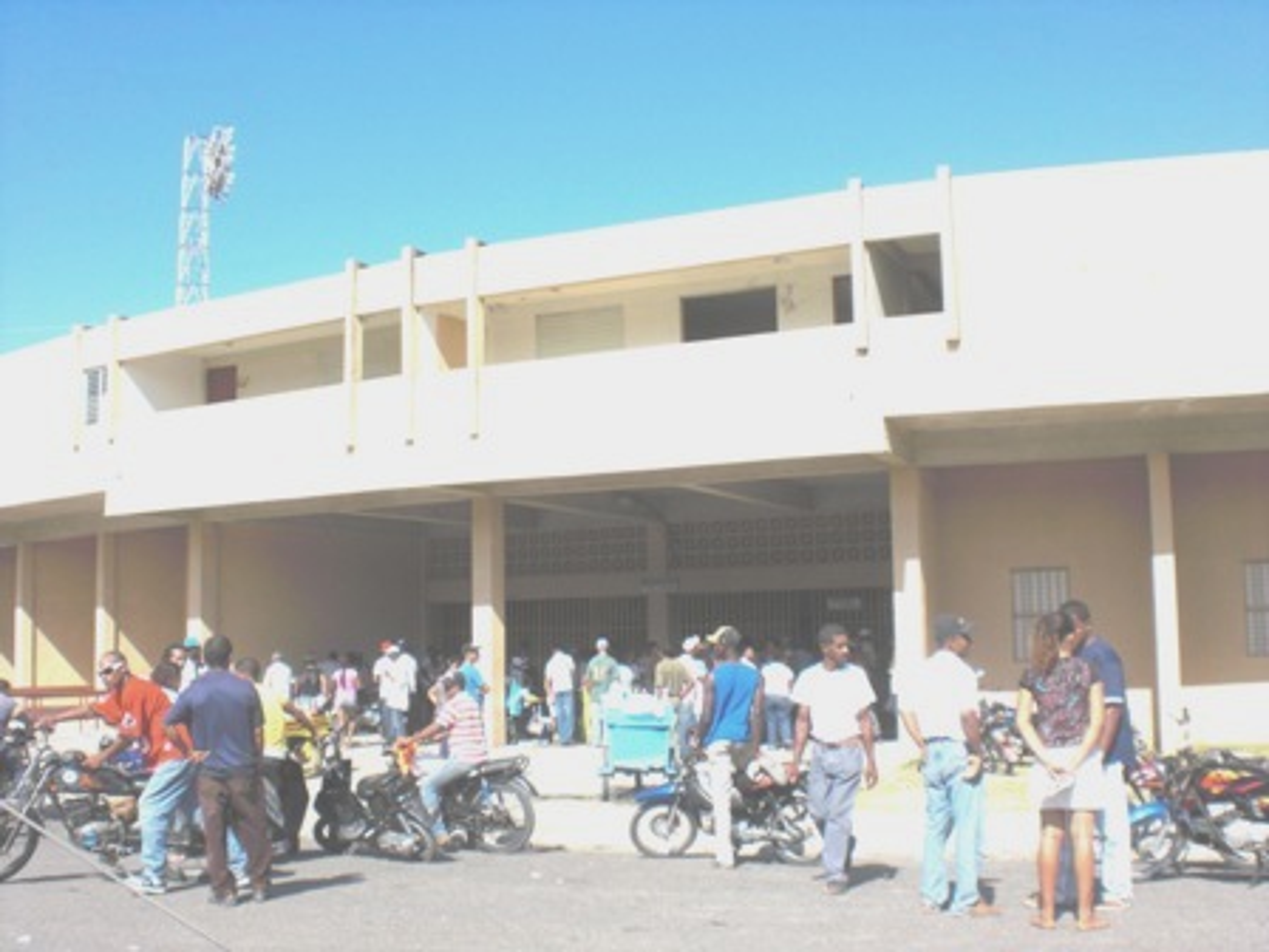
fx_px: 1393
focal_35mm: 38
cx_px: 634
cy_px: 476
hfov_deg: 49.0
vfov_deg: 37.7
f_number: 5.6
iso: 64
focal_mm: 6.3
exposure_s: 1/500
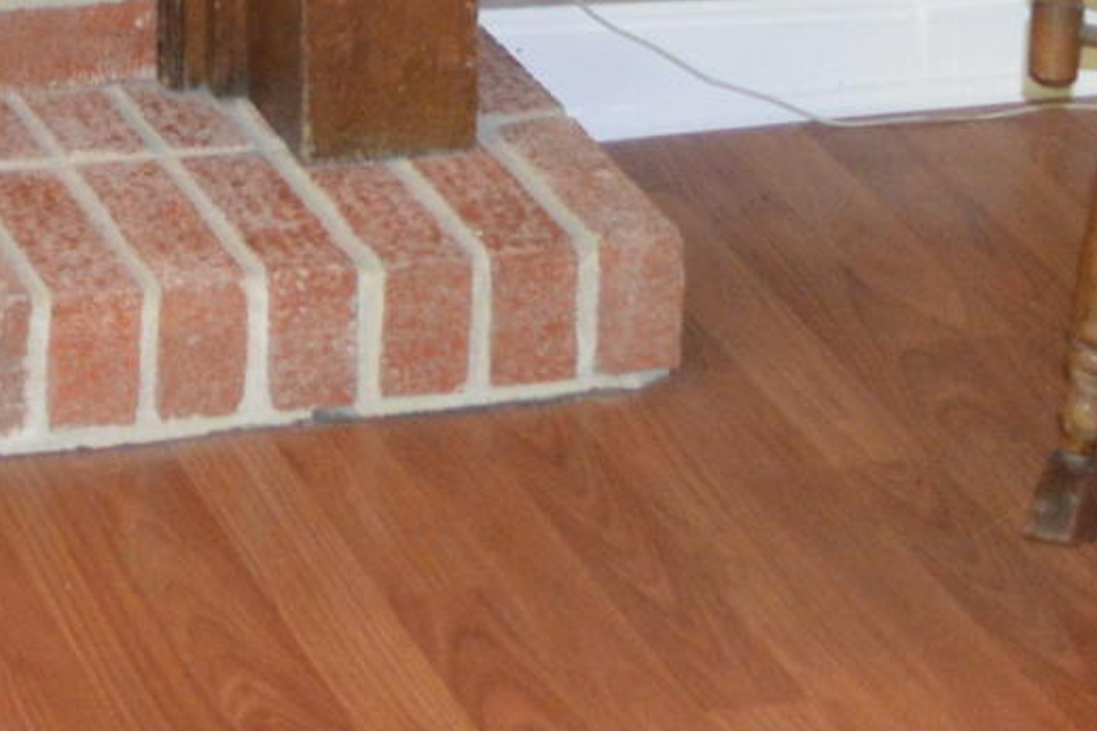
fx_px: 5818
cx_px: -203
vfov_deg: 6.6
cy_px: -1295
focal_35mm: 191
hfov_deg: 10.6
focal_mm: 22
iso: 1400
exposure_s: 1/60
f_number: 3.8
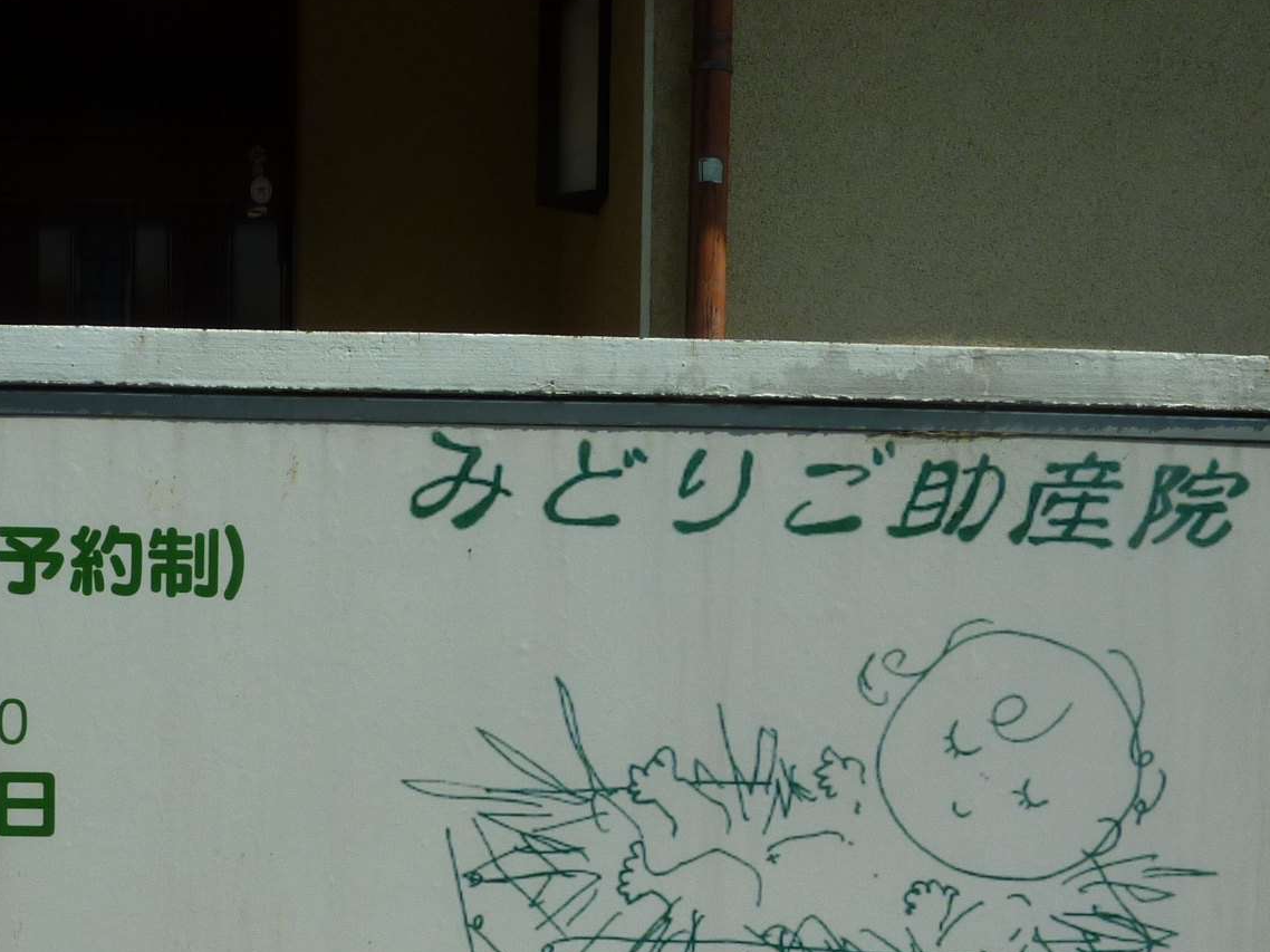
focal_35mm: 45
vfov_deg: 31.3
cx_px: 368
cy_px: 770
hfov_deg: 41.2
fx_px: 1651
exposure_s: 1/800
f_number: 5.6
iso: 80
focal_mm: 4.1
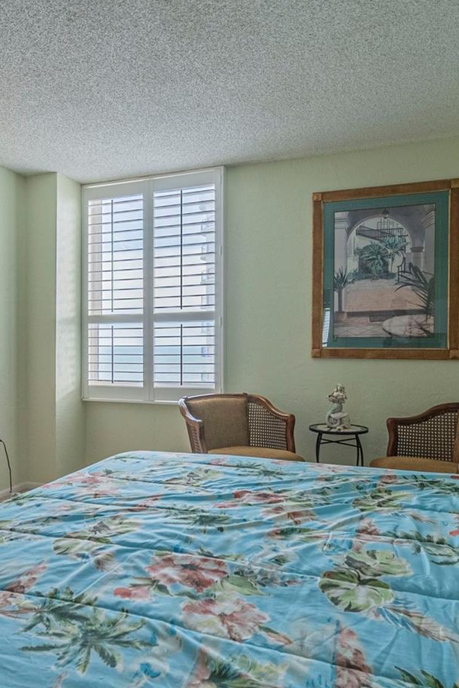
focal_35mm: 26
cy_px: 345
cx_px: 158
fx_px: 497
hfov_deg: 48.8
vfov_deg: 69.4
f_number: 7.1
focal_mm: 10
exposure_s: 1/400
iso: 320
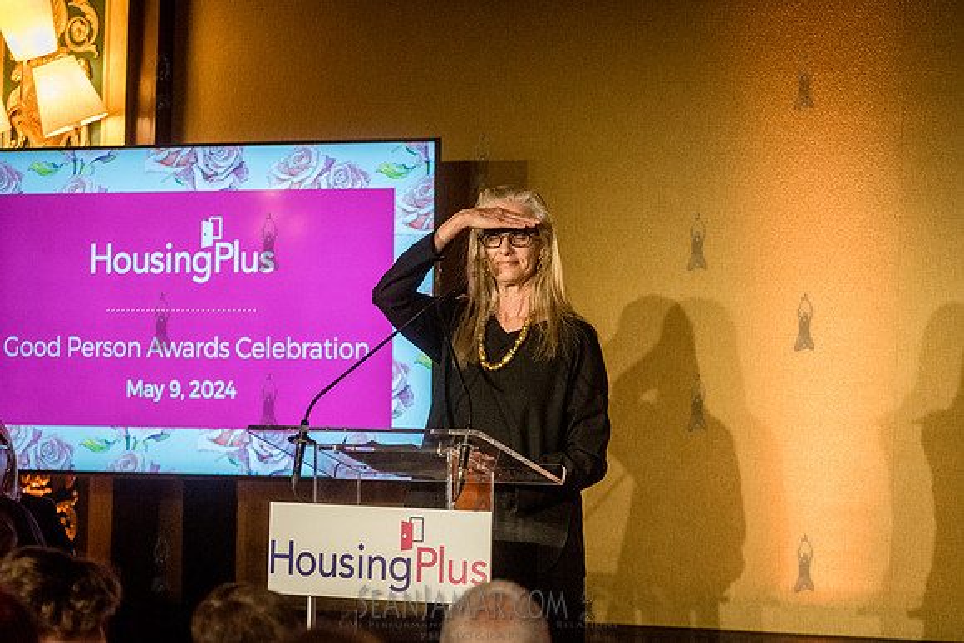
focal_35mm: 148
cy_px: 322
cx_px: 482
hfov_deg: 13.8
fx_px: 3969
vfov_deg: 9.3
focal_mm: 145
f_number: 4
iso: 8000
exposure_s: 1/400
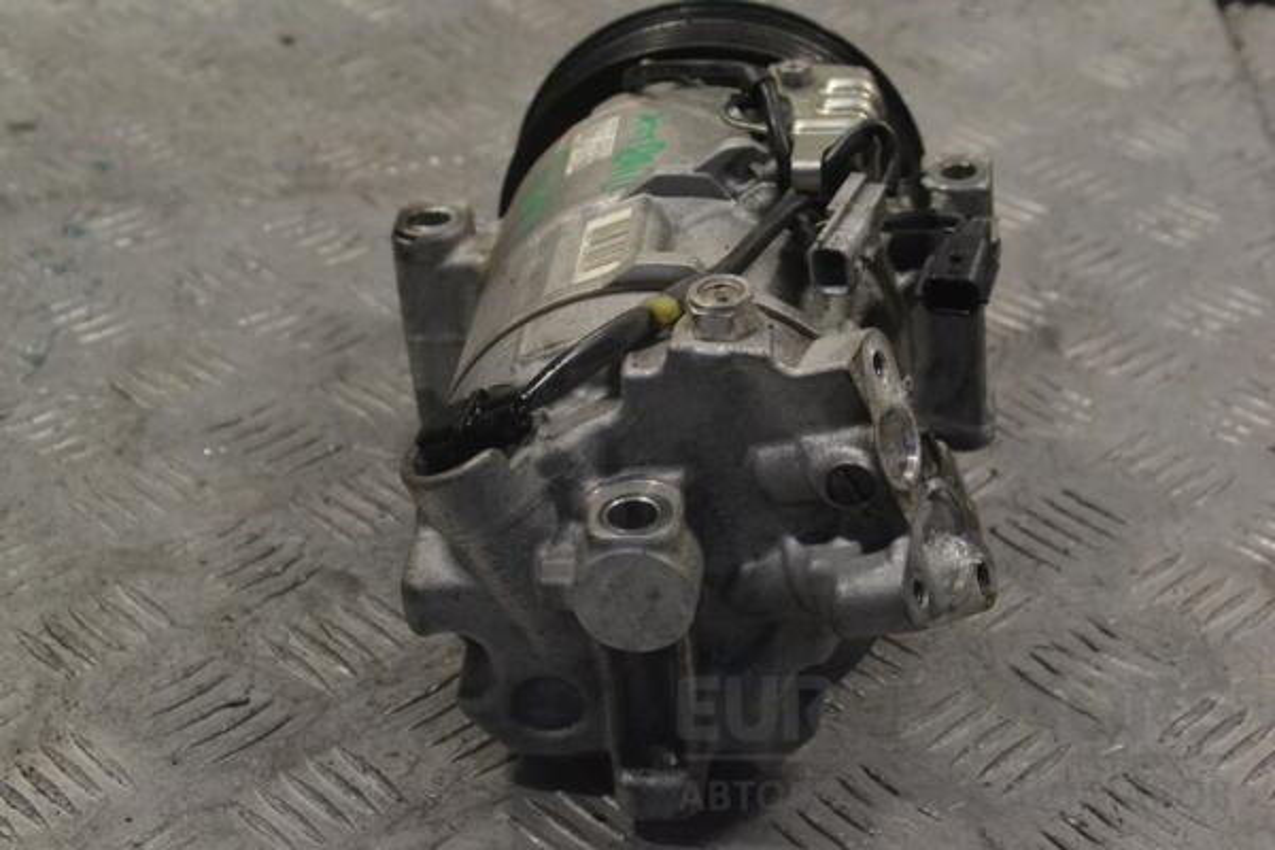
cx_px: 638
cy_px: 425
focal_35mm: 72
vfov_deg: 18.9
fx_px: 2550
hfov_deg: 28.1
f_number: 10
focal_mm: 48
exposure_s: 1/400
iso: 3200
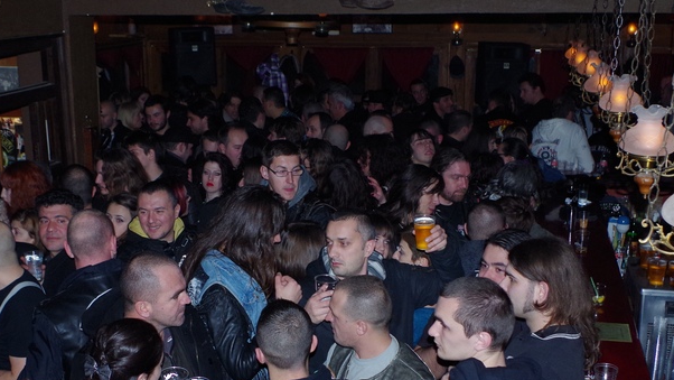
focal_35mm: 48
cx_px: 307
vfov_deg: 24.9
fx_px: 858
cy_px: 228
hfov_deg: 42.8
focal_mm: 18
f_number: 4.5
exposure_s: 1/180
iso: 800
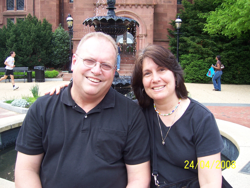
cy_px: 94
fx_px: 260
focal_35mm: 36
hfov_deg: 51.4
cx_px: 125
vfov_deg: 39.7
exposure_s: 1/180
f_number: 3
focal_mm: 6
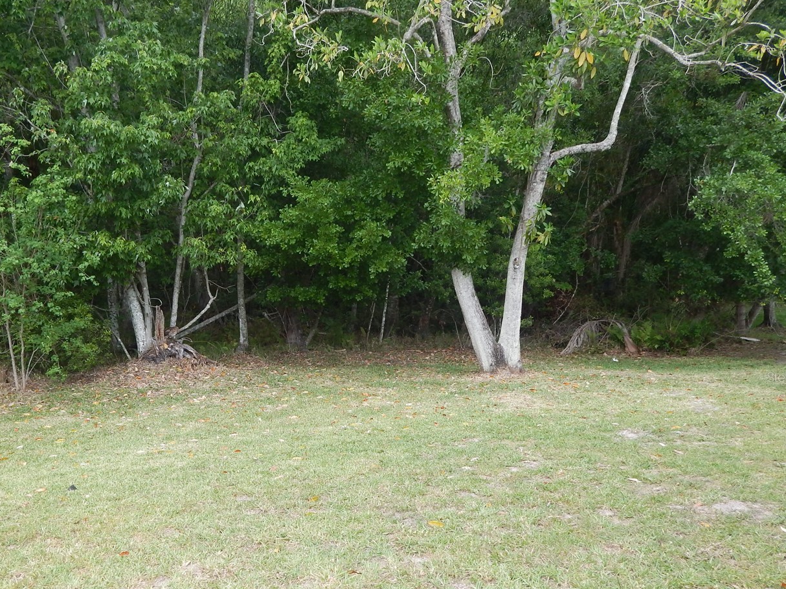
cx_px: 310
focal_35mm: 29
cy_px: 377
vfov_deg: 47.7
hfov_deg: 61.1
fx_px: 658
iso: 125
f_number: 3
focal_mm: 4
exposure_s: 1/400
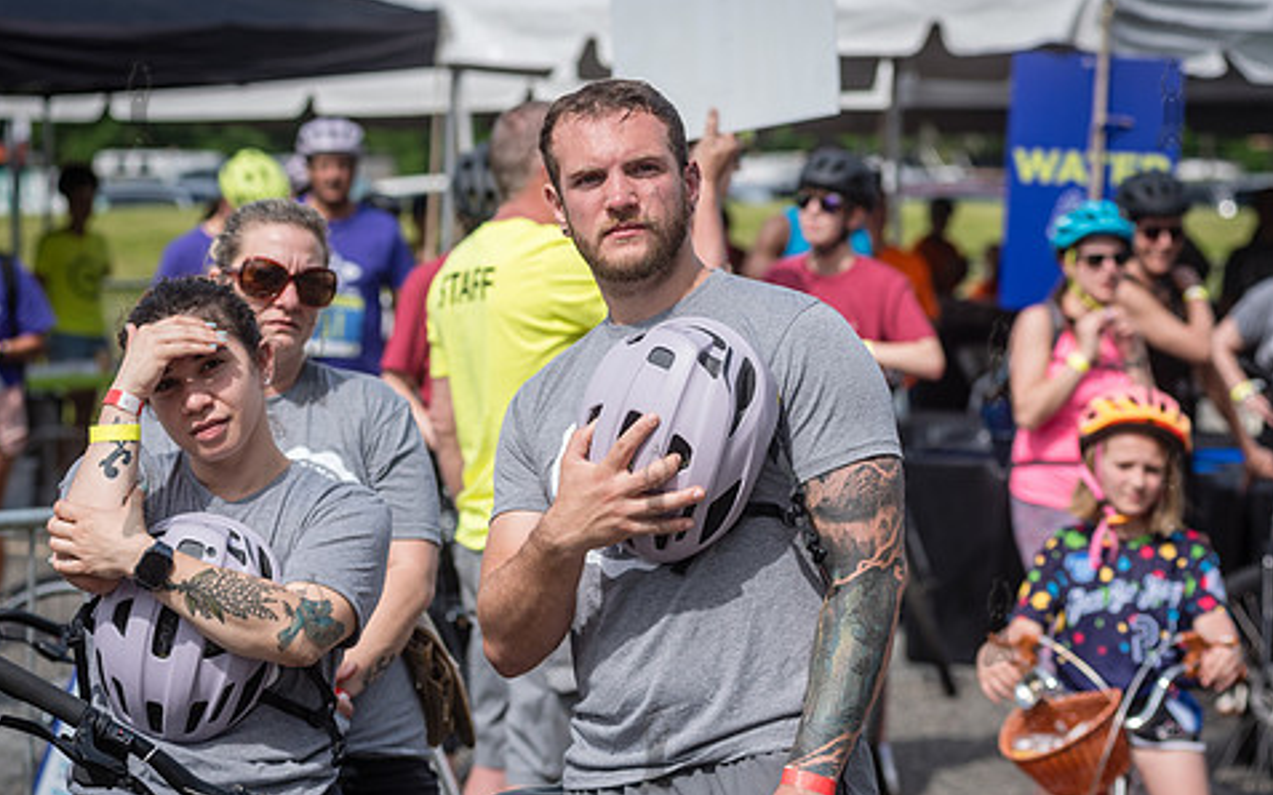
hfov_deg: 16.8
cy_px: 490
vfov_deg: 10.6
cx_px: 654
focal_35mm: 124
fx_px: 4301
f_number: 4.5
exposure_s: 1/1600
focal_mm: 100
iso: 250
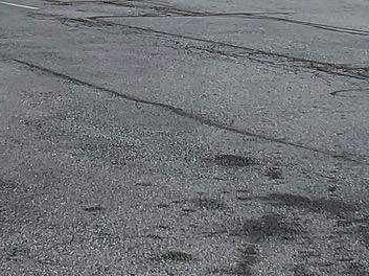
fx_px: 1608
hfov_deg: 13.1
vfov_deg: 9.5
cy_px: -134
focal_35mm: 151
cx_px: 126
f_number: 2.4
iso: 50
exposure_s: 1/678
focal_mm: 4.3
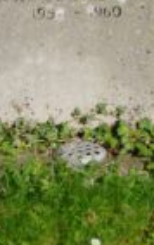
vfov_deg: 11.9
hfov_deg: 7.5
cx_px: 102
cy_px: 150
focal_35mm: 176
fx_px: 1179
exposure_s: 1/750
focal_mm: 34
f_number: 5.6
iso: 200
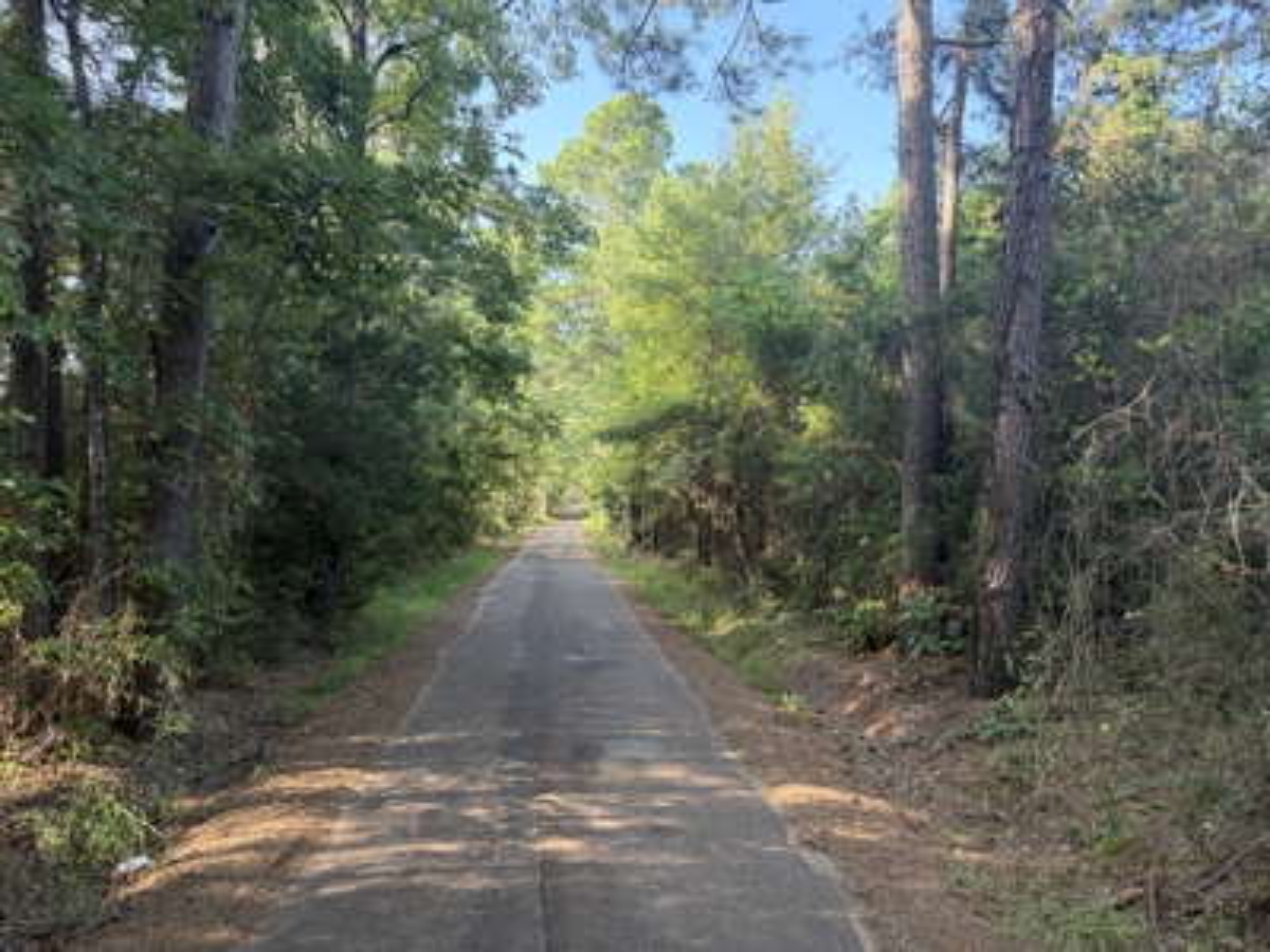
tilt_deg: +0.4
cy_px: 476
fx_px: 954
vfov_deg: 53.1
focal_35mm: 26
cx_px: 635
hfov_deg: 67.3
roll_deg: +0.1
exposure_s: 1/145
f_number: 1.6
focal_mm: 5.96
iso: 100
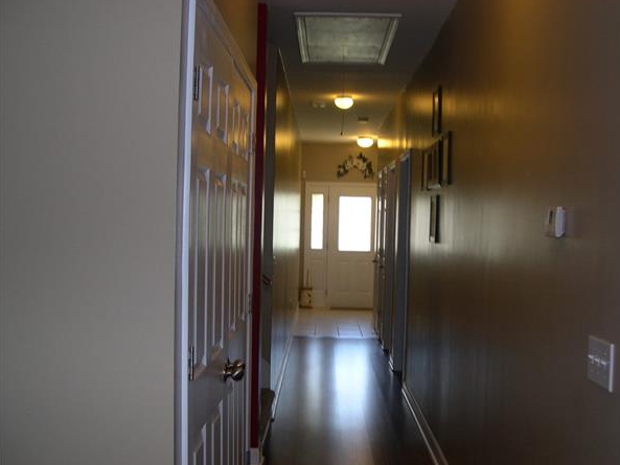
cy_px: 239
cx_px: 331
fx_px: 734
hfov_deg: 45.7
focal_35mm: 41
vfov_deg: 35.1
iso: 100
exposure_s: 1/30
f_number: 2.8
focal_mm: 8
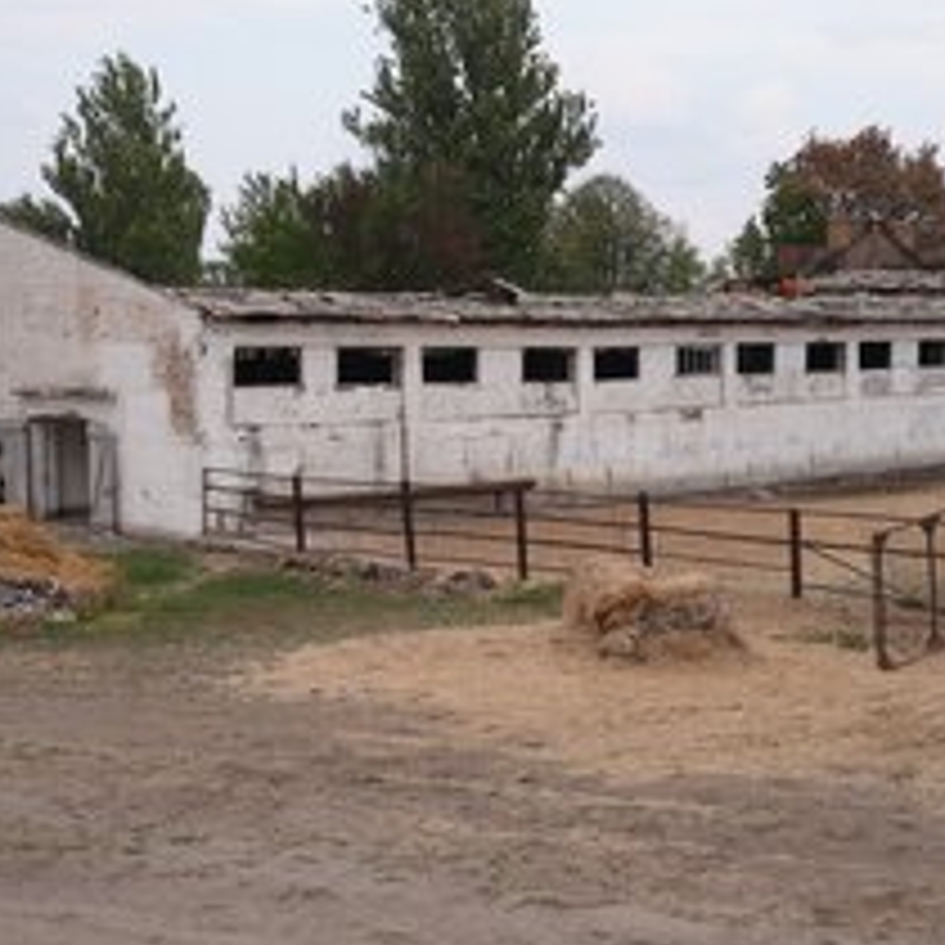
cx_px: 598
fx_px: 2100
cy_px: 475
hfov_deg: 25.3
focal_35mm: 68
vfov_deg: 25.4
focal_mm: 42
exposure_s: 1/1000
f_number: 2.8
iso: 160
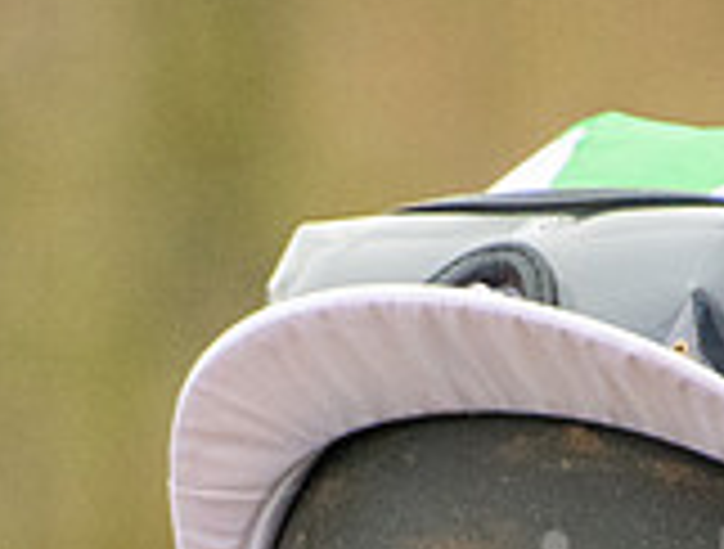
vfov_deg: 0.4
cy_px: 913
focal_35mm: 3610
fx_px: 75786
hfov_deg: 0.5
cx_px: 518
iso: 2500
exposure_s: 1/640
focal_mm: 500
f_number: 5.6
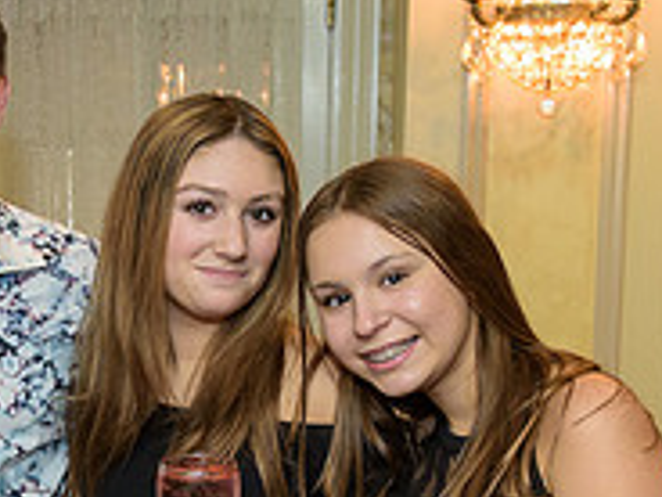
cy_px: 398
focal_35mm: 79
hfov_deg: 24.1
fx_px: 1511
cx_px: 83
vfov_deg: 18.5
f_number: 3.2
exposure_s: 1/125
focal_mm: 26
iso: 1600
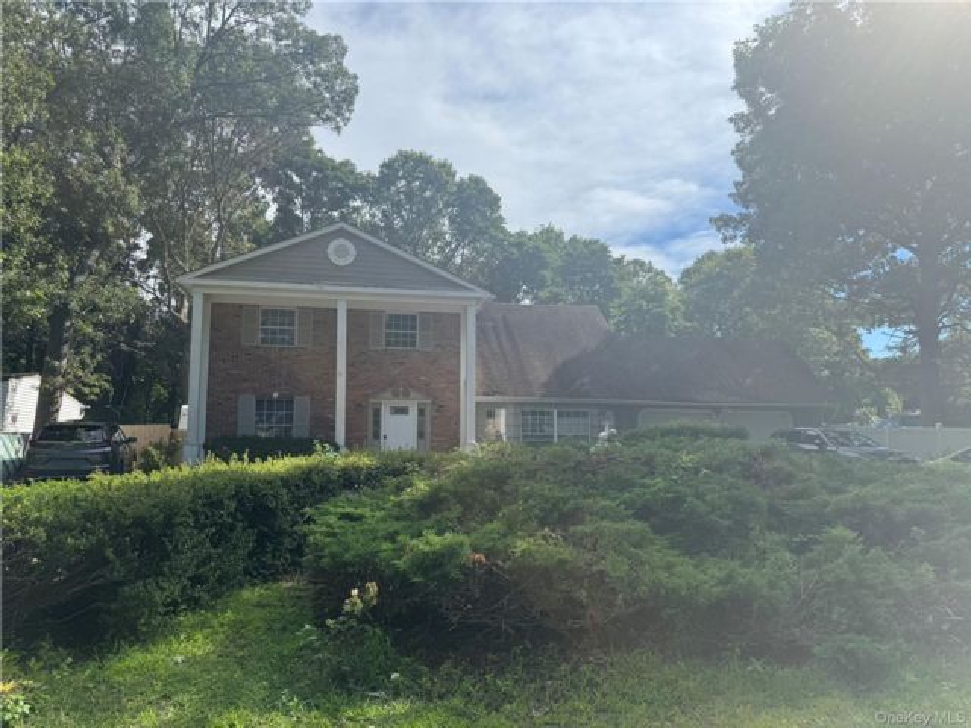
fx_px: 673
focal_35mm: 24
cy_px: 364
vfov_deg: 56.8
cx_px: 486
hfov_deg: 71.6
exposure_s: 1/3802
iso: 80
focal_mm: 6.76
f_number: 1.78
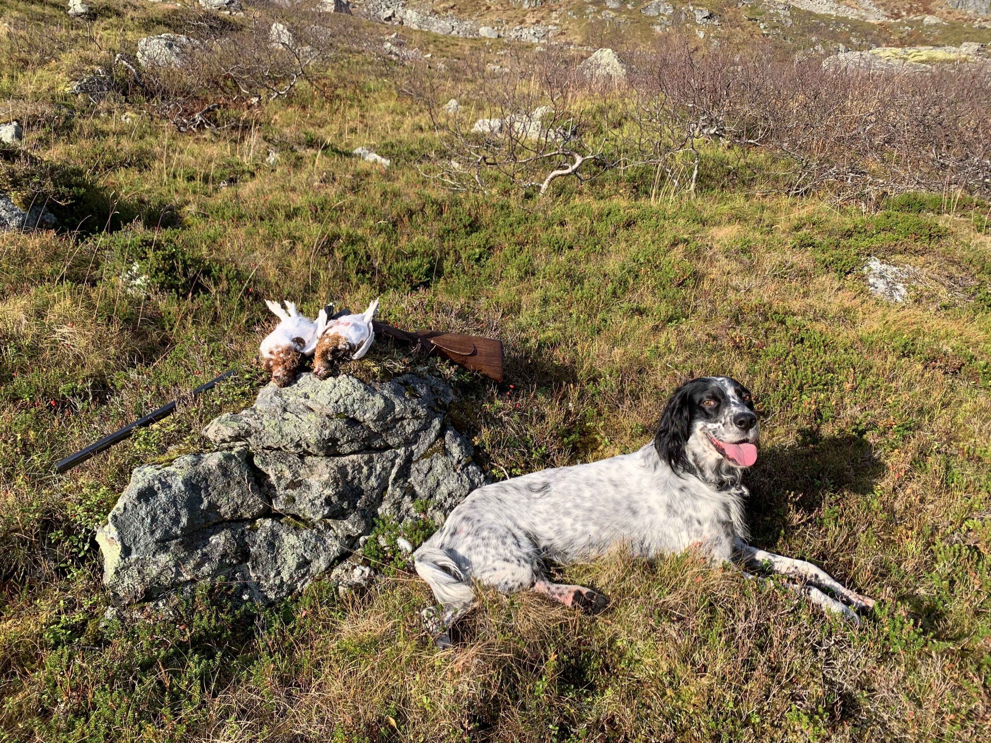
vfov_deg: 53.1
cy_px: 372
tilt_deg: -9.5
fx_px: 744
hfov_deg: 67.3
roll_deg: -2.0
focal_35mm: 26
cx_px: 496
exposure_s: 1/2208
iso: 25
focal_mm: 4.25
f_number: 1.8
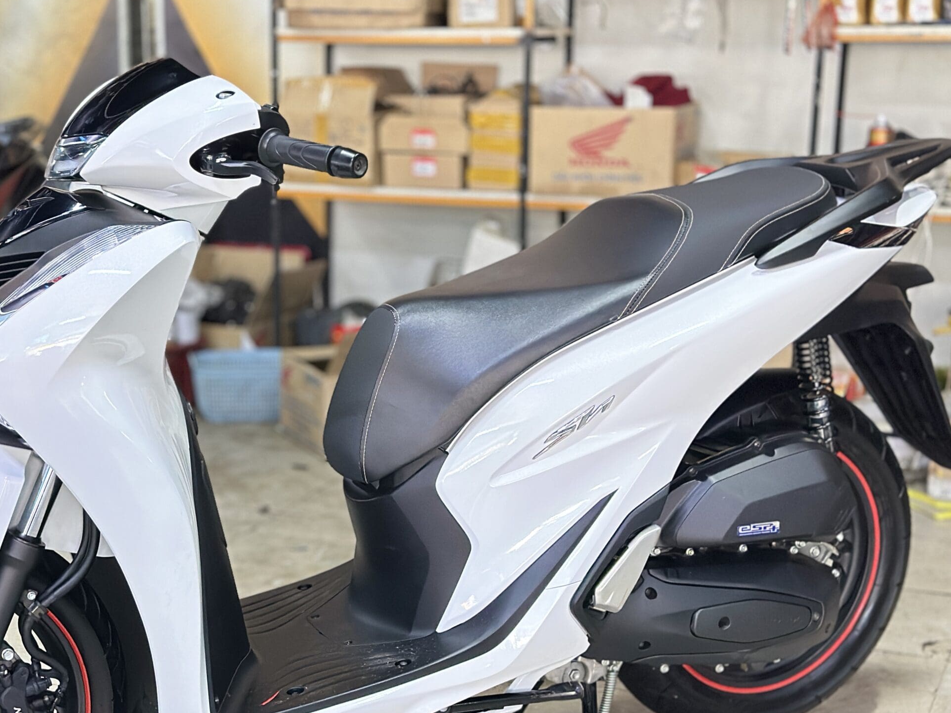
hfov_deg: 30.1
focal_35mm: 64
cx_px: 340
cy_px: 469
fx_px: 1758
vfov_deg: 22.8
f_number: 1.78
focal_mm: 6.86
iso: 640
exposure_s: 1/33
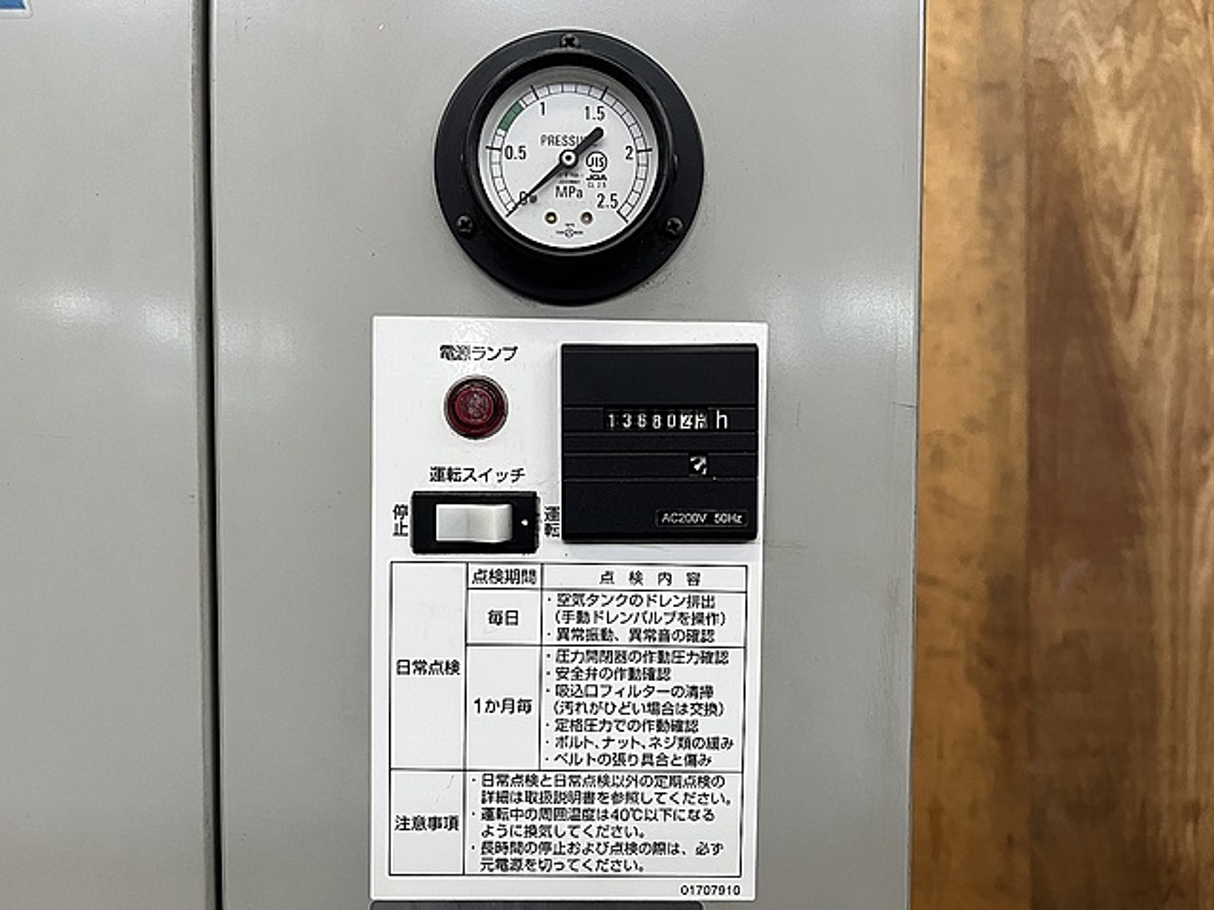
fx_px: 912
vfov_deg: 53.1
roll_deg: +0.2
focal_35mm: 26
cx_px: 607
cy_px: 455
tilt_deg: -2.4
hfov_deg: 67.3
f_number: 1.6
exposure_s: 1/94
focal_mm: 5.1
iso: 125
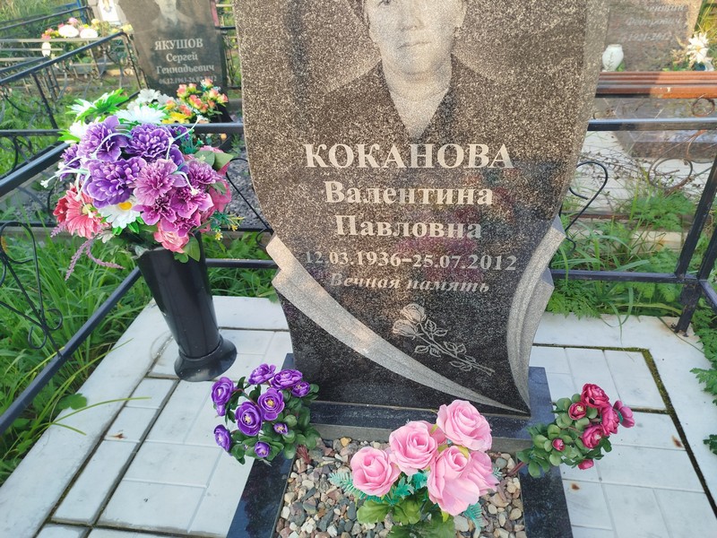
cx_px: 358
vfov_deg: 56.8
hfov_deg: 71.6
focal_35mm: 24
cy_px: 269
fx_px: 497
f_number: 1.7
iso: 50
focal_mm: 5.31
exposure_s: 1/116
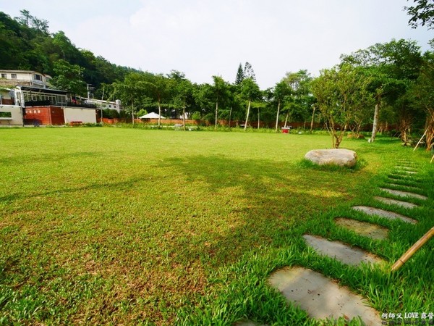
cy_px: 163
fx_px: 226
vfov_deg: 71.6
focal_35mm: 18
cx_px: 217
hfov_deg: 87.8
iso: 200
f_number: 5.6
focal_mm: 9
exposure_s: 1/250
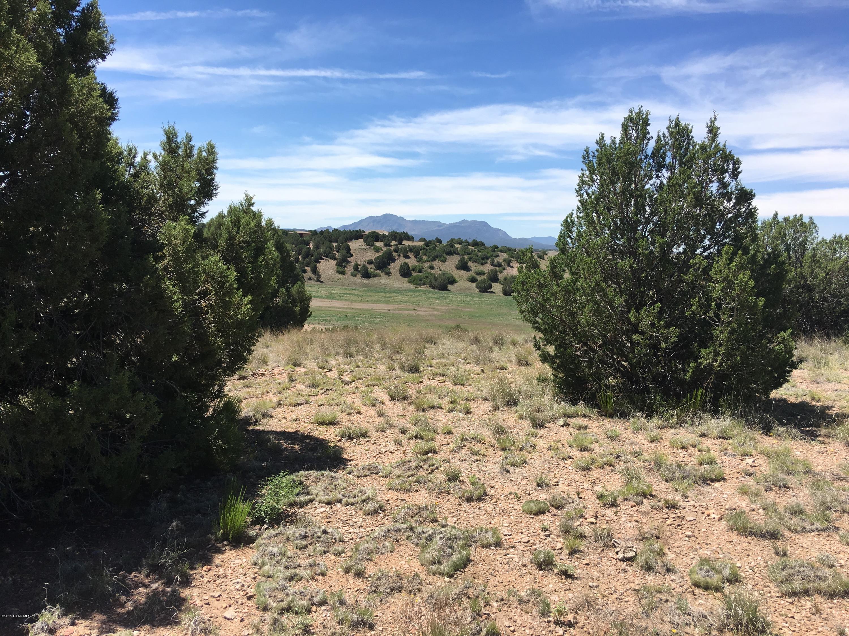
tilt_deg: -3.8
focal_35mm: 29
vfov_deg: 48.2
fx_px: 711
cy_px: 318
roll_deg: -2.2
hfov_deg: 61.7
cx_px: 424
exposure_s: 1/1748
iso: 25
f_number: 2.2
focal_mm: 4.15
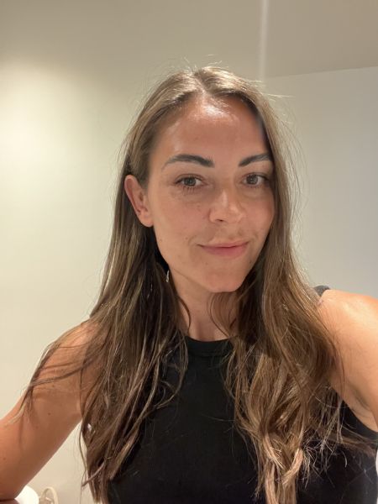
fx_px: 437
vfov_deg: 60.0
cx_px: 189
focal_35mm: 30
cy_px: 252
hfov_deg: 46.8
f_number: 2.2
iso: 640
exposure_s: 1/25
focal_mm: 2.71
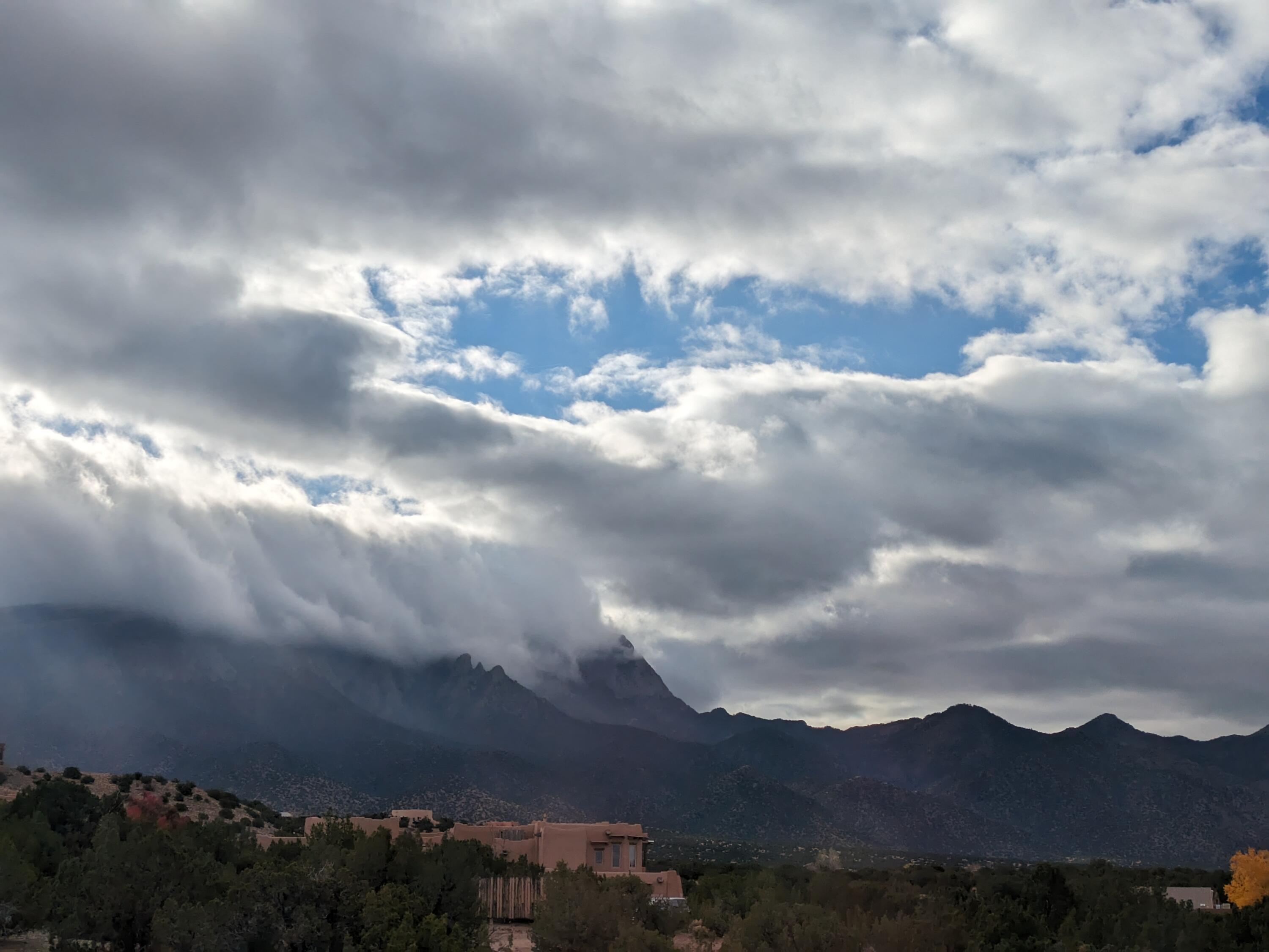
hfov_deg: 37.5
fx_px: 1870
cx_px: 634
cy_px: 476
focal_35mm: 51
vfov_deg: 28.6
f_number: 1.89
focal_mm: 5.43
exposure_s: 1/5917
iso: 45
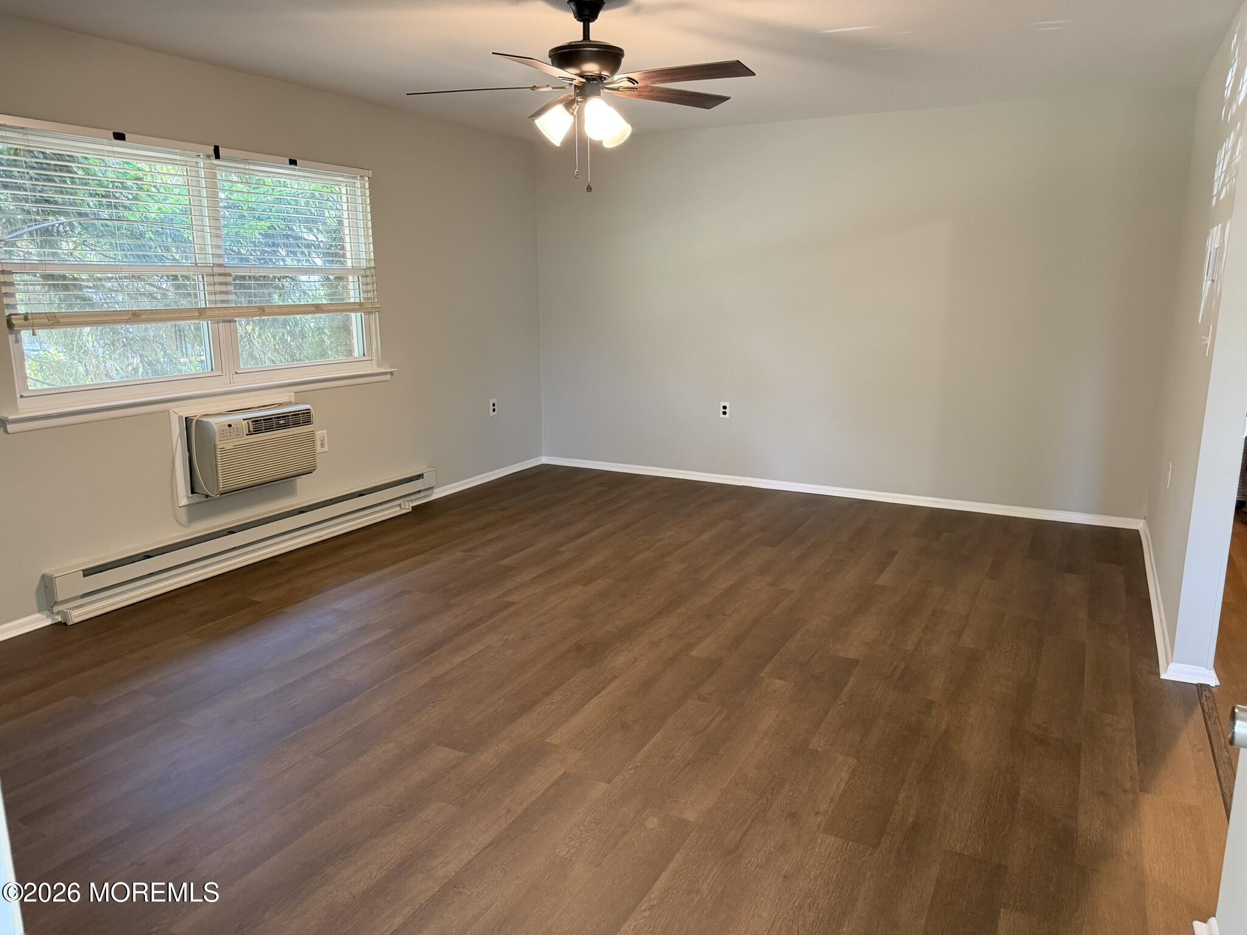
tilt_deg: -12.3
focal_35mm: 24
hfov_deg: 71.6
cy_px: 468
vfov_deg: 56.8
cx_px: 624
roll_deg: +1.0
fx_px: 865
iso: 250
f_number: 1.78
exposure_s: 1/60
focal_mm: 6.76
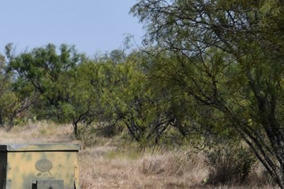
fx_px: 2207
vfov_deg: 4.9
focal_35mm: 280
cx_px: -112
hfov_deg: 7.3
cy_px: 186
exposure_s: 1/320
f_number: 9
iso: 100
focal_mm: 62
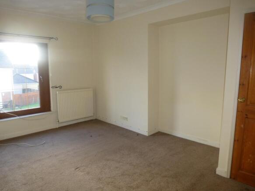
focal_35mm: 24
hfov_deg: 71.6
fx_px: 177
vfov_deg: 56.8
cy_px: 96
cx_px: 128
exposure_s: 1/60
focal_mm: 4.3
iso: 250
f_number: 3.3
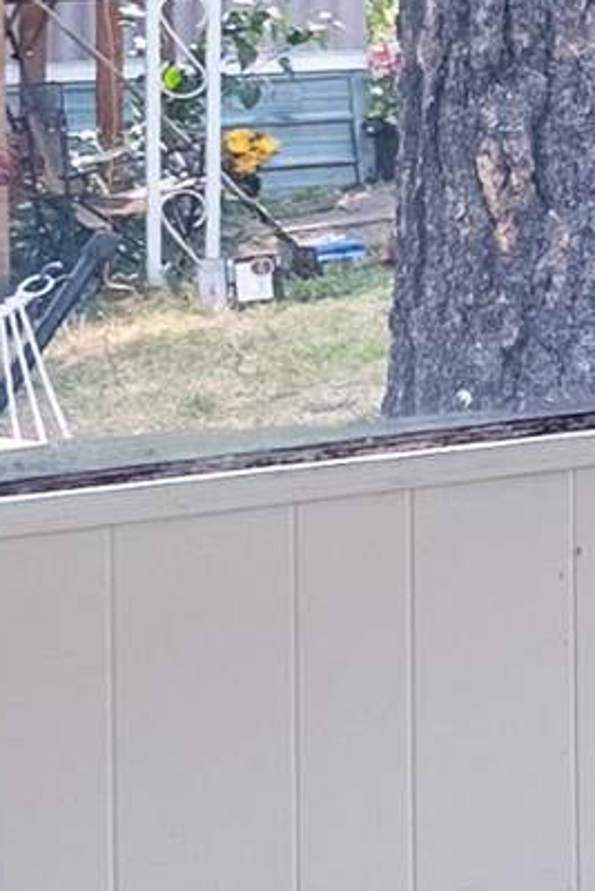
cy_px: 172
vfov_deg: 16.5
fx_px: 3047
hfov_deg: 6.6
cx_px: 2823
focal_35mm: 123
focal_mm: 16
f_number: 8
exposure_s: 1/1250
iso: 400
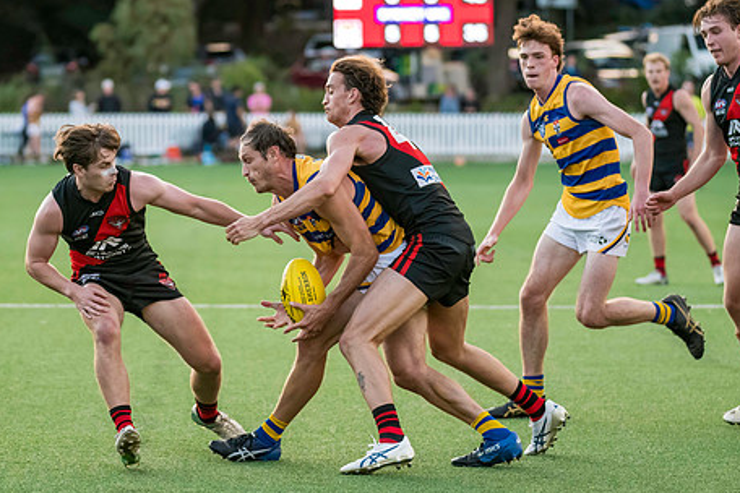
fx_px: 5180
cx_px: 305
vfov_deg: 5.5
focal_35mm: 252
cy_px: 194
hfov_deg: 8.2
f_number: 4
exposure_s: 1/1250
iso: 3200
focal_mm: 170
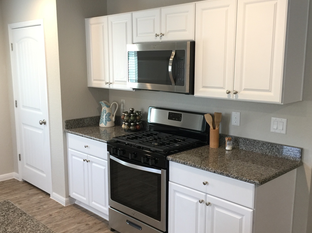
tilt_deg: -10.5
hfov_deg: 50.2
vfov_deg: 38.6
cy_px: 129
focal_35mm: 37
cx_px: 154
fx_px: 333
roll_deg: -2.0
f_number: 2.2
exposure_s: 1/15
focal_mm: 4.15
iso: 32
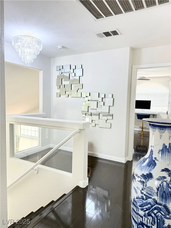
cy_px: 114
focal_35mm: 24
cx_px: 86
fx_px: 158
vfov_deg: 71.6
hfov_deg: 56.8
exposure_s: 1/60
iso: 250
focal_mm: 6.76
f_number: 1.78
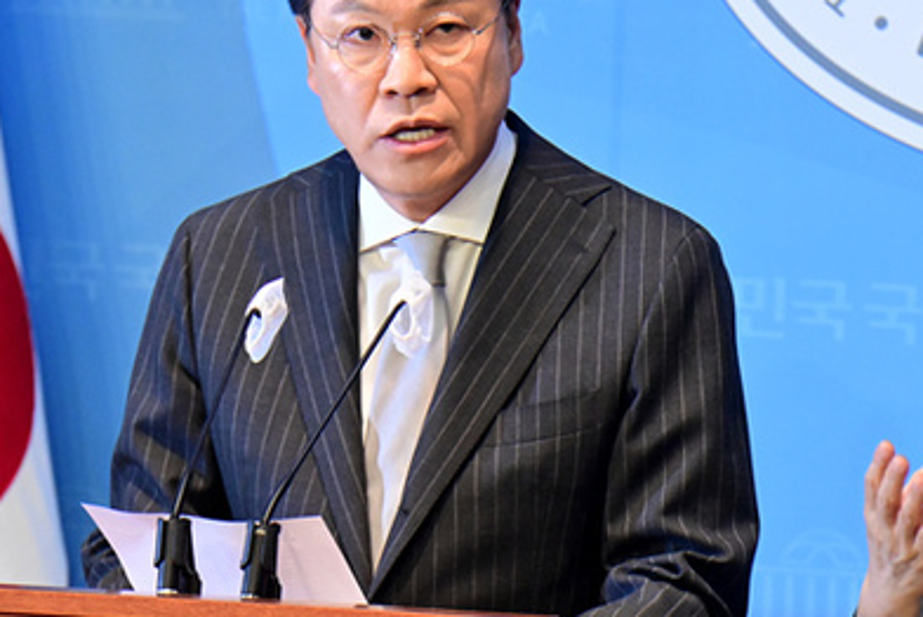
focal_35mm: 522
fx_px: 13393
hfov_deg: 3.9
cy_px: 260
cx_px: 261
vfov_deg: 2.6
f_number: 9
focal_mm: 320
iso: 6400
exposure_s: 1/320
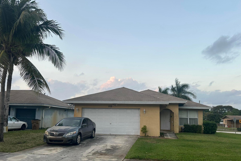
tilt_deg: +6.7
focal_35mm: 30
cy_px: 92
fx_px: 201
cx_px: 125
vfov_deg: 43.5
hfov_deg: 61.9
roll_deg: -1.5
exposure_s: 1/361
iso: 80
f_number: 1.78
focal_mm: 6.86
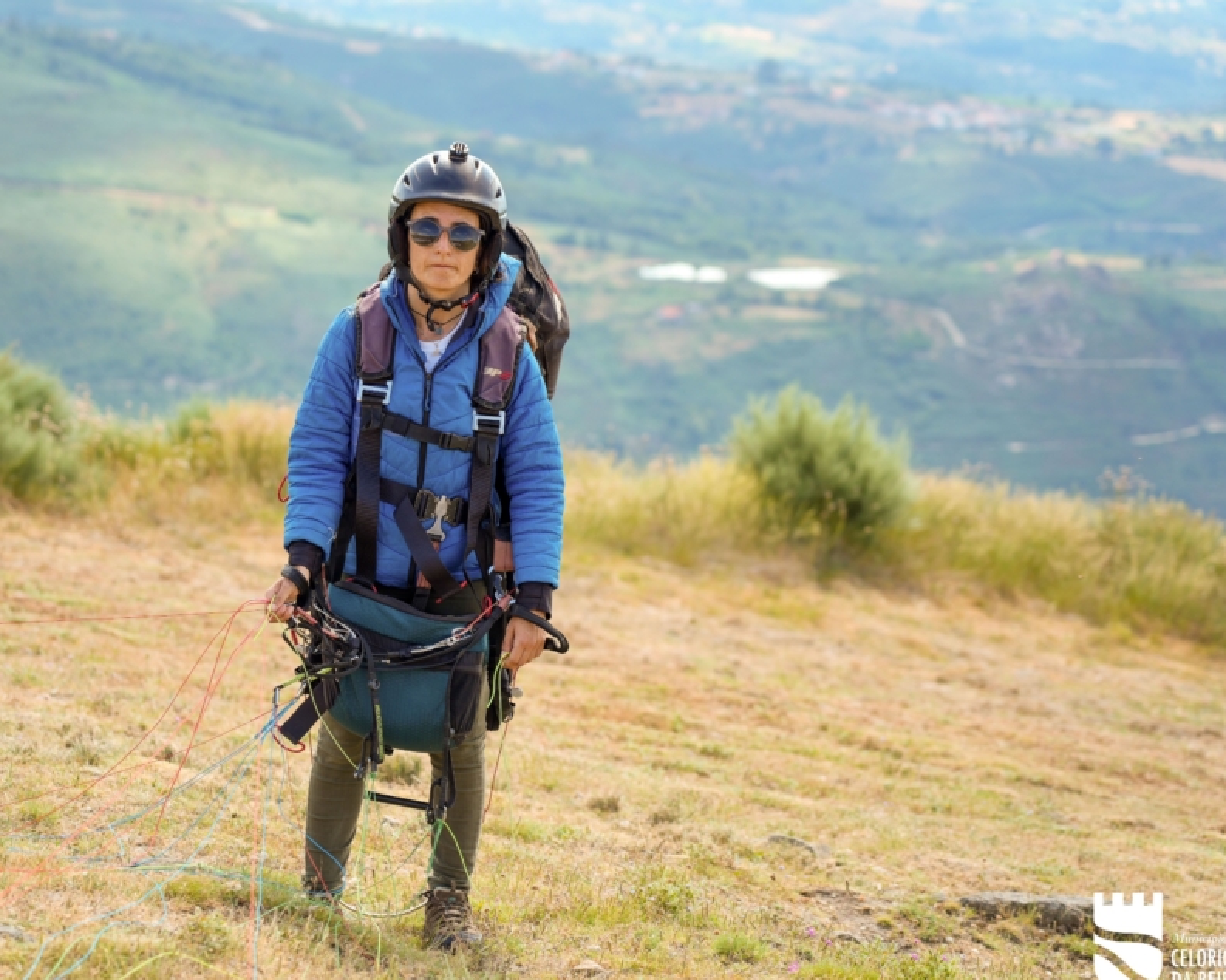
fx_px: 4643
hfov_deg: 15.0
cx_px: 472
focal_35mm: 128
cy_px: 497
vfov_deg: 12.1
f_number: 4.5
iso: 100
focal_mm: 105
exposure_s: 1/320
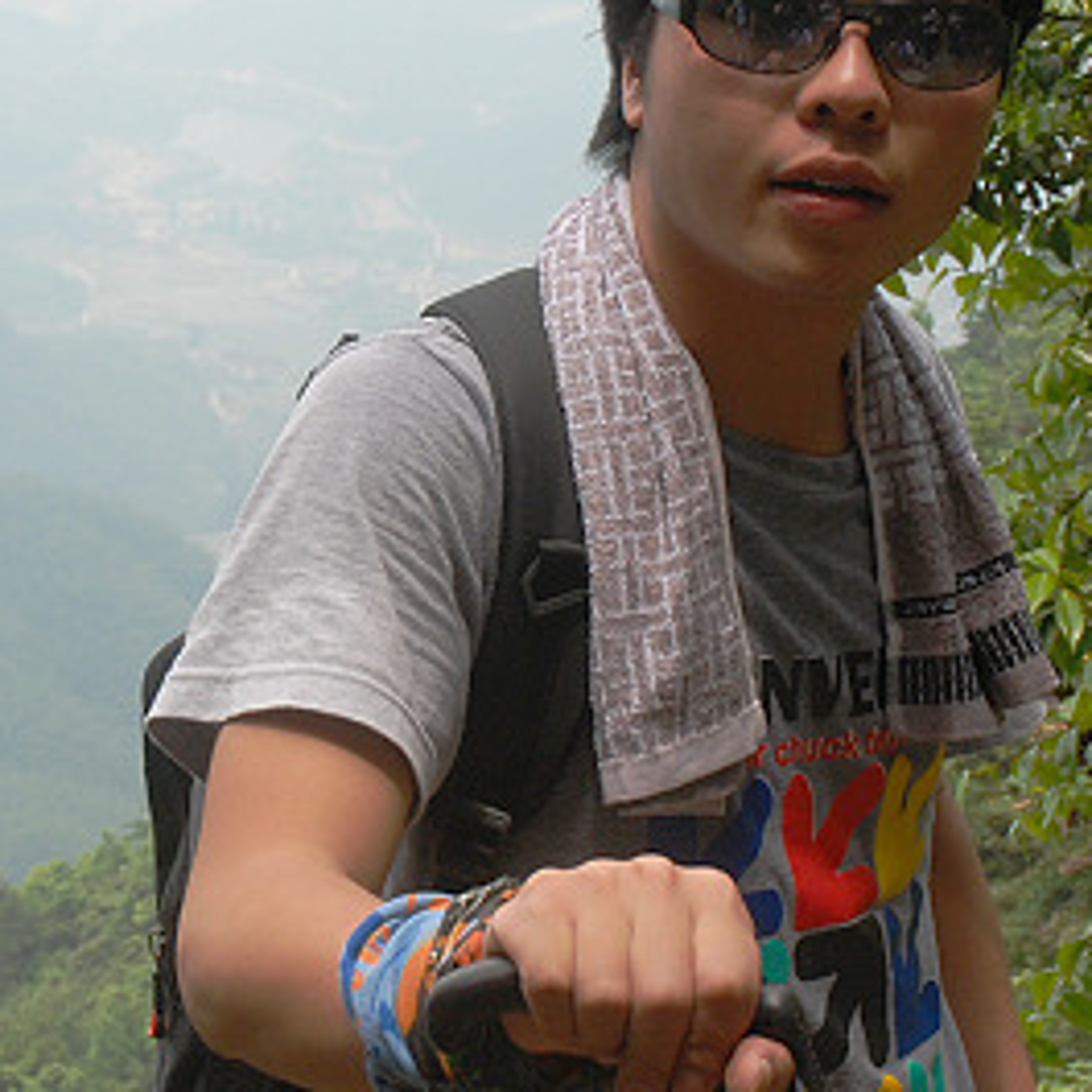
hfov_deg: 14.6
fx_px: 4257
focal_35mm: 119
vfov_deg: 14.6
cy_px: 350
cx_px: 313
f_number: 9
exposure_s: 1/200
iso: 250
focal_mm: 31
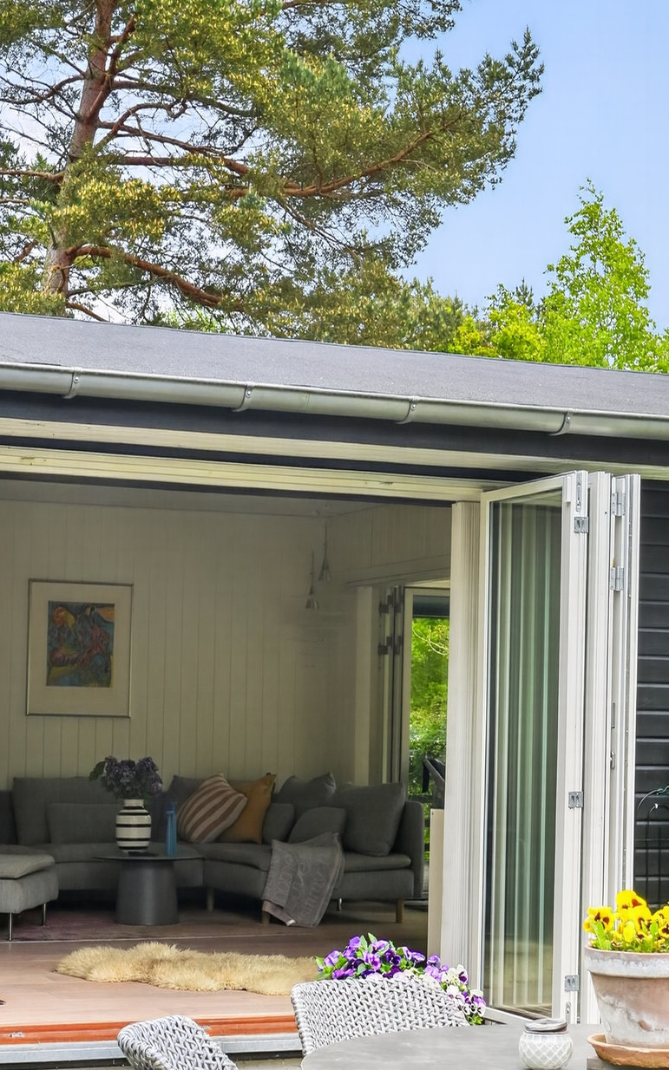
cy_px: 739
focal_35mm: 74
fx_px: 2159
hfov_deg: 17.6
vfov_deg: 27.6
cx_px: 302
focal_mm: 35
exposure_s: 1/25
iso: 400
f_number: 8
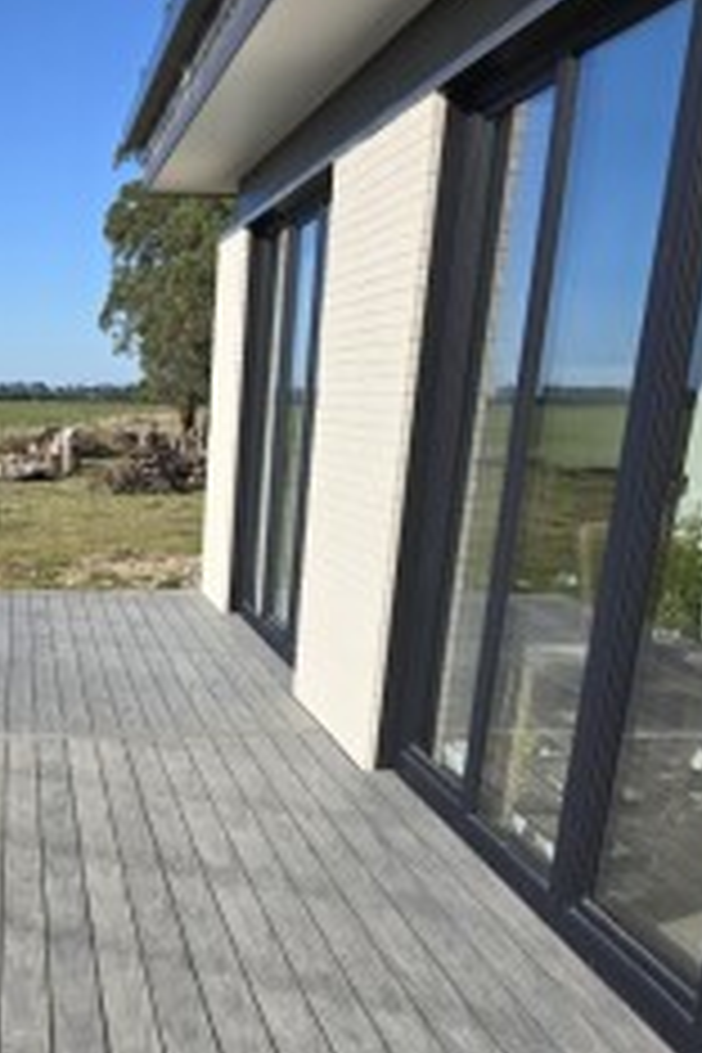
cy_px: 990
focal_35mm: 46
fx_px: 1345
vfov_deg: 39.0
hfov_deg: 28.2
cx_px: 81
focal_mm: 6.3
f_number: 1.7
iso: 12
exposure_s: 1/873
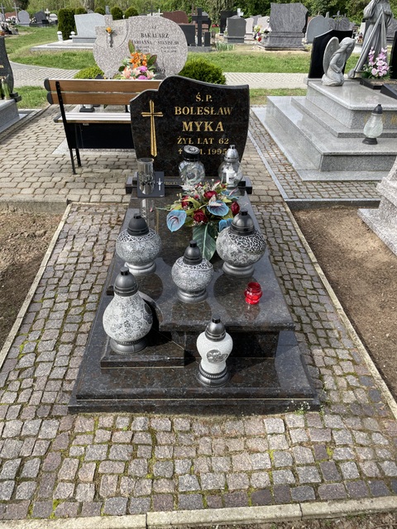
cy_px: 264
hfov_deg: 53.1
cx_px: 198
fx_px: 398
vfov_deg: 67.3
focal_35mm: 26
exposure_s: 1/1261
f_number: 1.6
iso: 32
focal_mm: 4.2
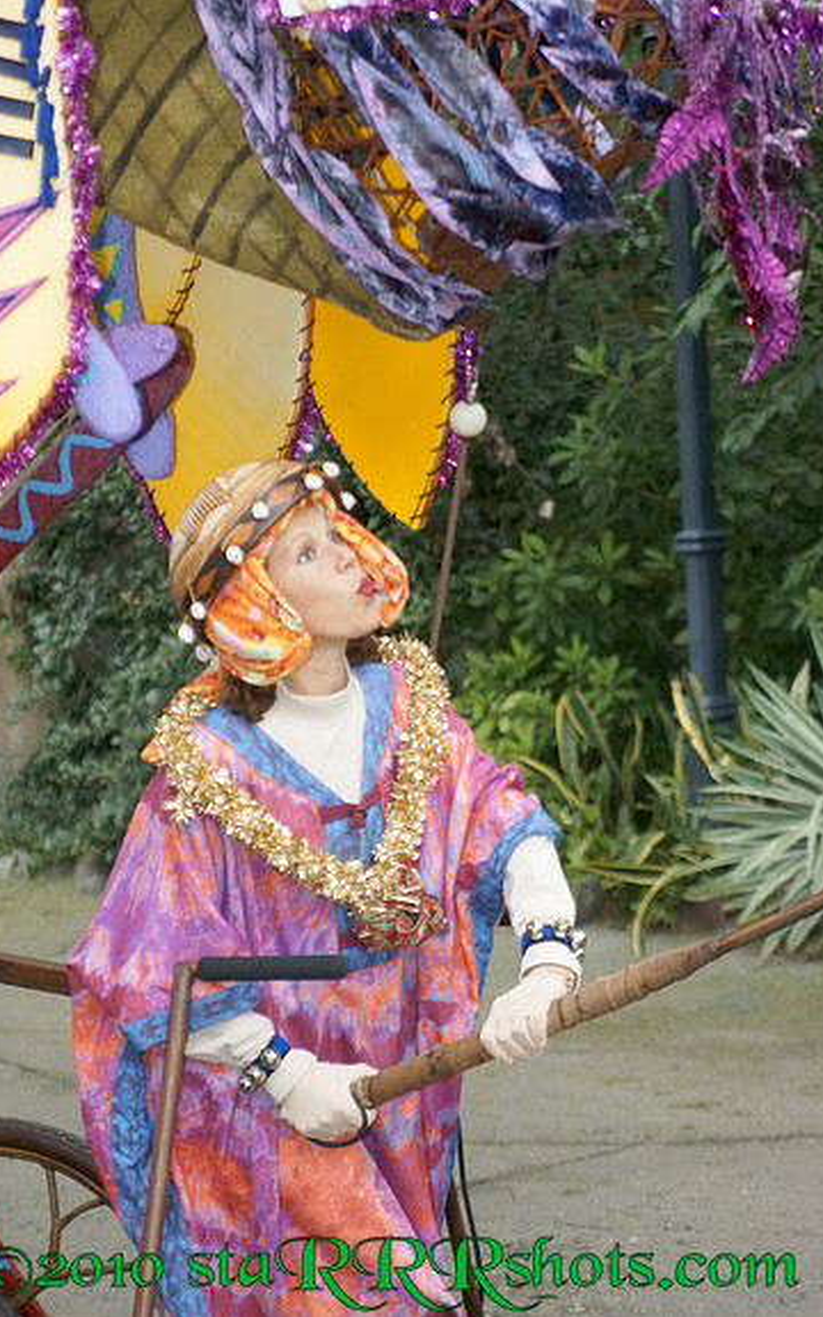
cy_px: 658
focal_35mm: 116
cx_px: 387
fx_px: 4145
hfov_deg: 11.3
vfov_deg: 18.0
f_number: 2.8
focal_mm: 75
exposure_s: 1/160
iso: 400
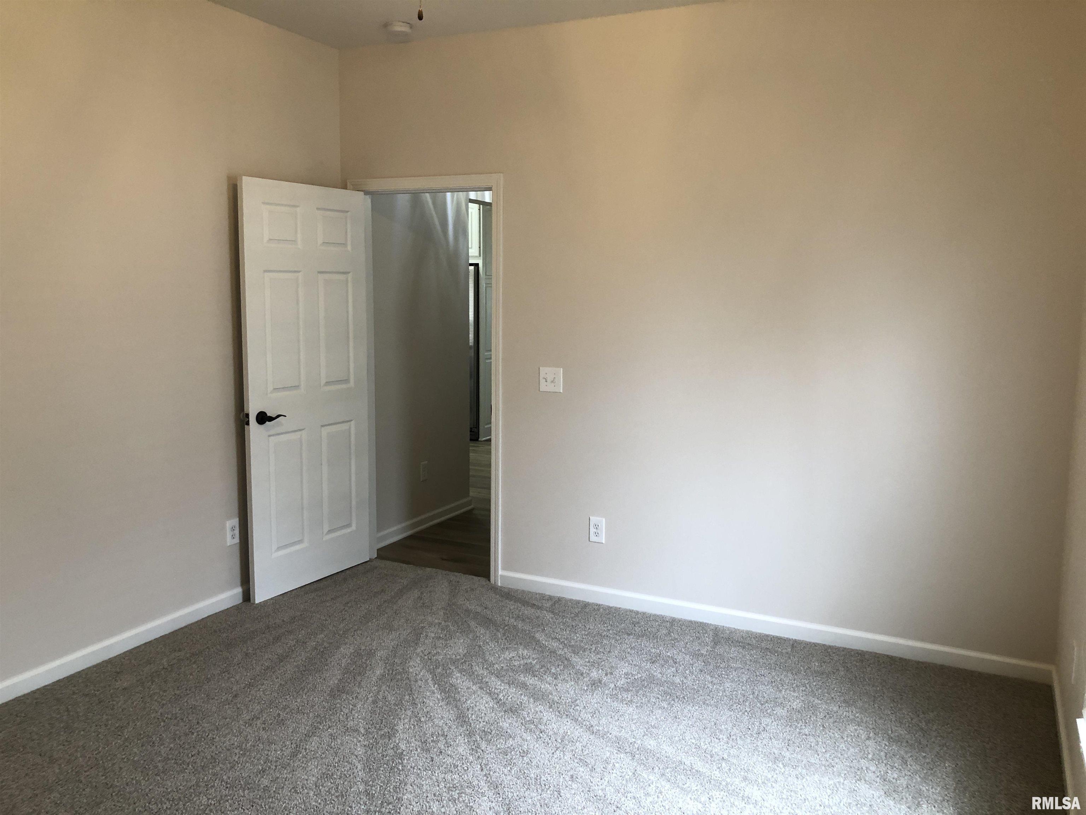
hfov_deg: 63.4
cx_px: 543
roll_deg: -1.0
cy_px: 408
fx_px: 878
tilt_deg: -8.4
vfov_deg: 49.7
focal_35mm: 28
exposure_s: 1/30
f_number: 1.8
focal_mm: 3.99
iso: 32
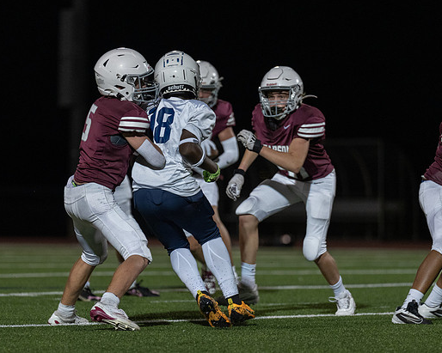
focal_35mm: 315
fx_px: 4120
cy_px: 203
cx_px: 170
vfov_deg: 4.9
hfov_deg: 6.1
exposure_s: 1/1000
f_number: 2.8
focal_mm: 200
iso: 2500
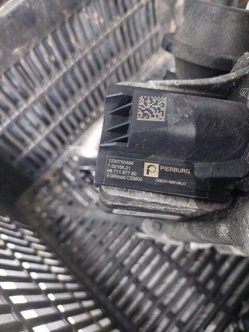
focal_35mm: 25
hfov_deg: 54.9
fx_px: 240
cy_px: 166
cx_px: 124
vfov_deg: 69.4
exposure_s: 1/50
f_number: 1.8
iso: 500
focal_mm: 5.23
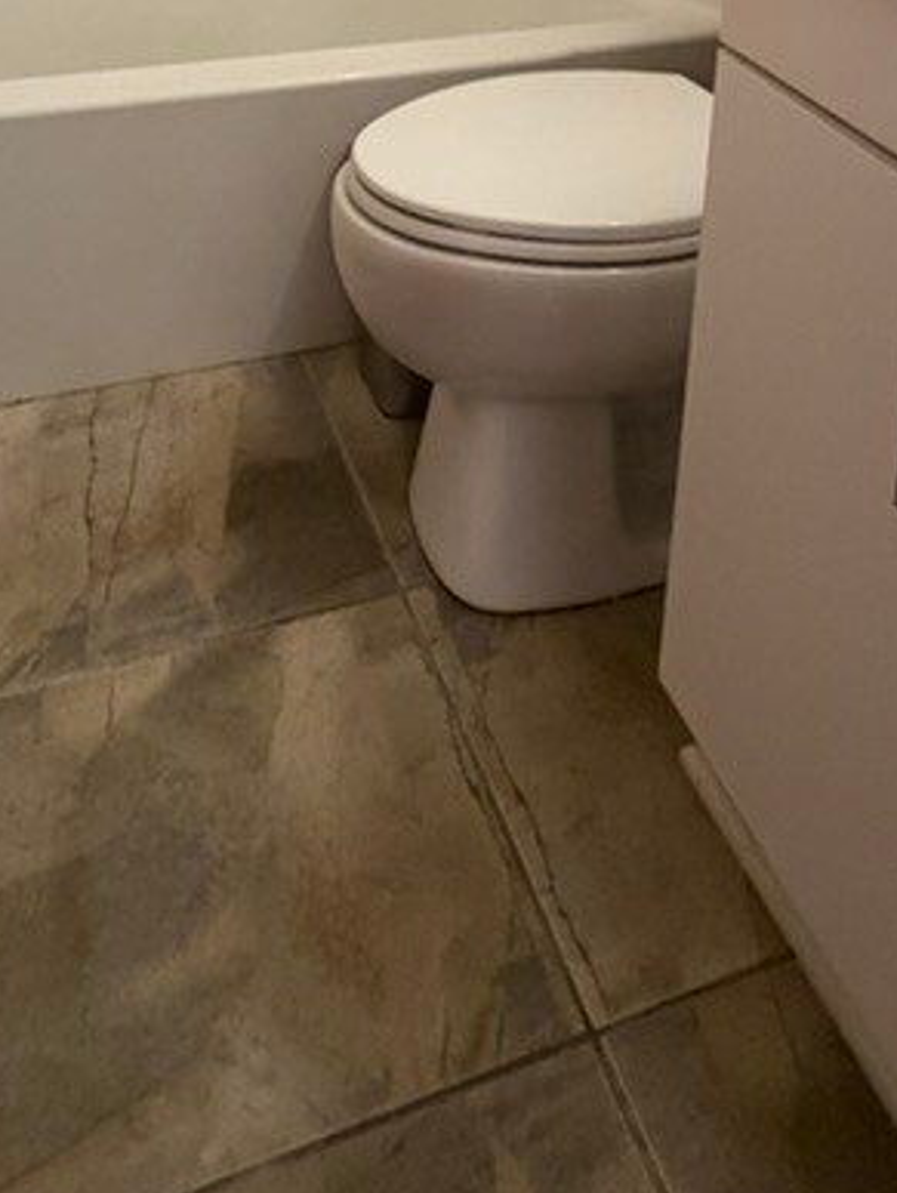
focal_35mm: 37
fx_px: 1276
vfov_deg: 35.7
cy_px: -324
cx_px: 419
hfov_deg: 38.7
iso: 400
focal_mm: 2.22
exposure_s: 1/60
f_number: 2.2
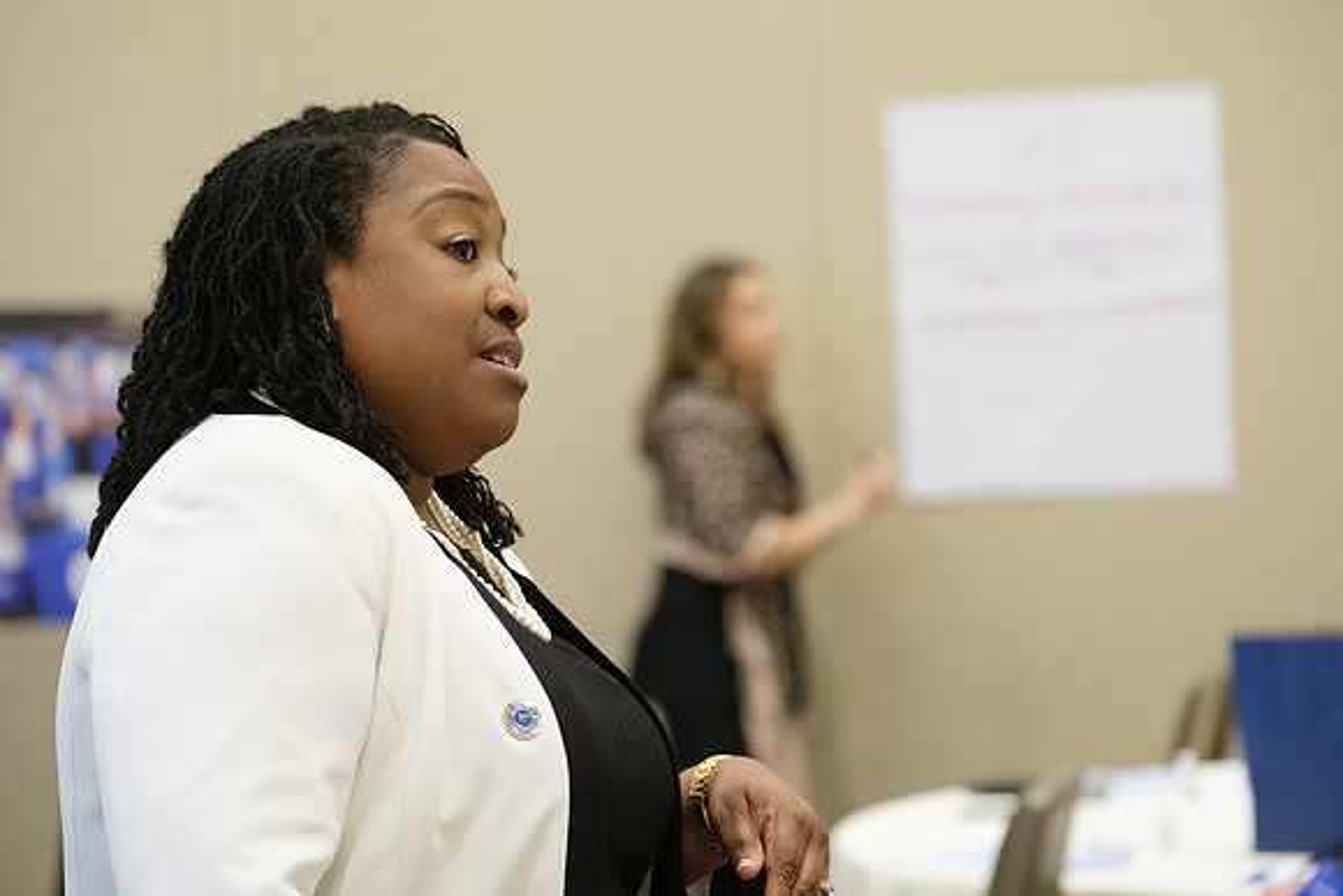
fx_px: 4701
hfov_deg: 16.3
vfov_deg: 10.9
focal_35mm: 126
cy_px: 448
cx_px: 672
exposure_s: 1/160
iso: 3200
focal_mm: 83.8
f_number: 2.8
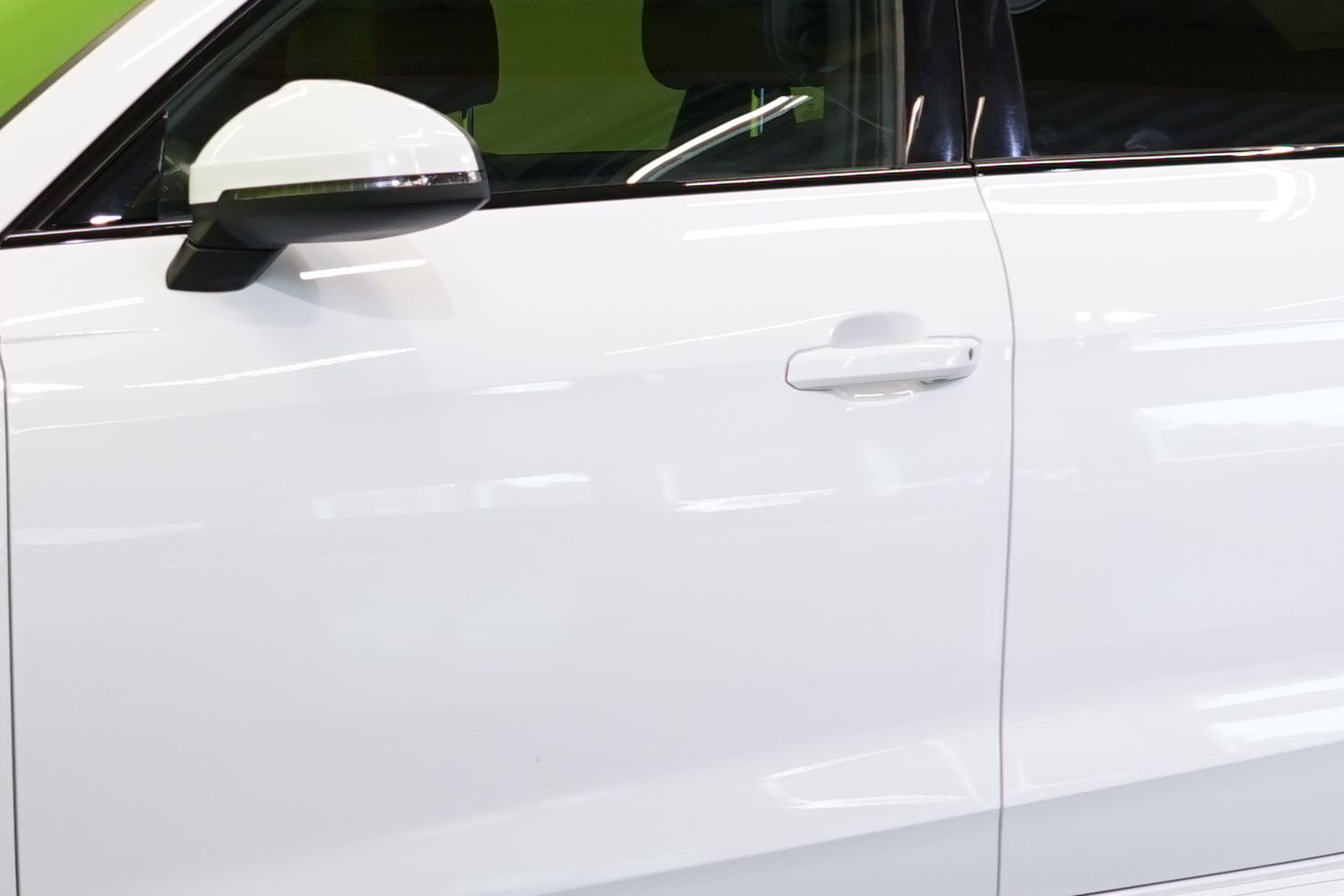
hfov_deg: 16.2
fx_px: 4629
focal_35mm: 124
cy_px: 560
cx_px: 56
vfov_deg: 11.0
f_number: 5.6
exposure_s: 1/30
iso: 400
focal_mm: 31
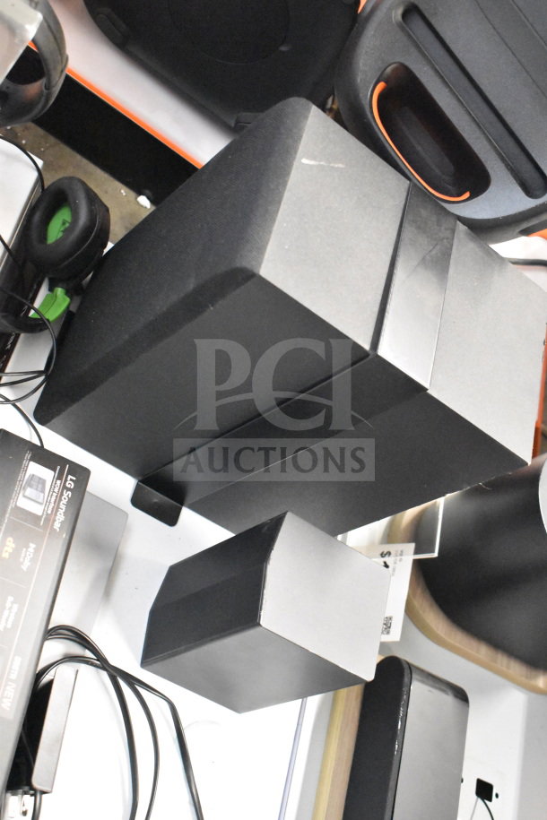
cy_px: 410
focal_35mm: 46
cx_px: 274
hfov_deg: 28.9
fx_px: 1060
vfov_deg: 42.3
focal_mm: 31
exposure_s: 1/50
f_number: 4.2
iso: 14400
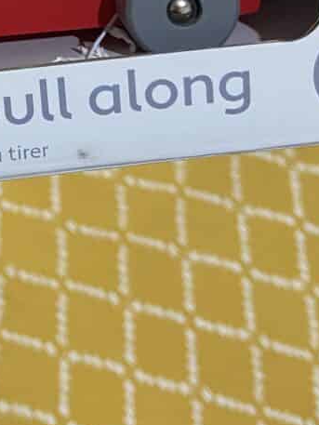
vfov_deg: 20.1
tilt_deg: -54.0
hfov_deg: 15.5
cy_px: -97
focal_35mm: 91
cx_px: -94
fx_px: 1118
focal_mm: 4.25
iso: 250
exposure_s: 1/50
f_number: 1.8
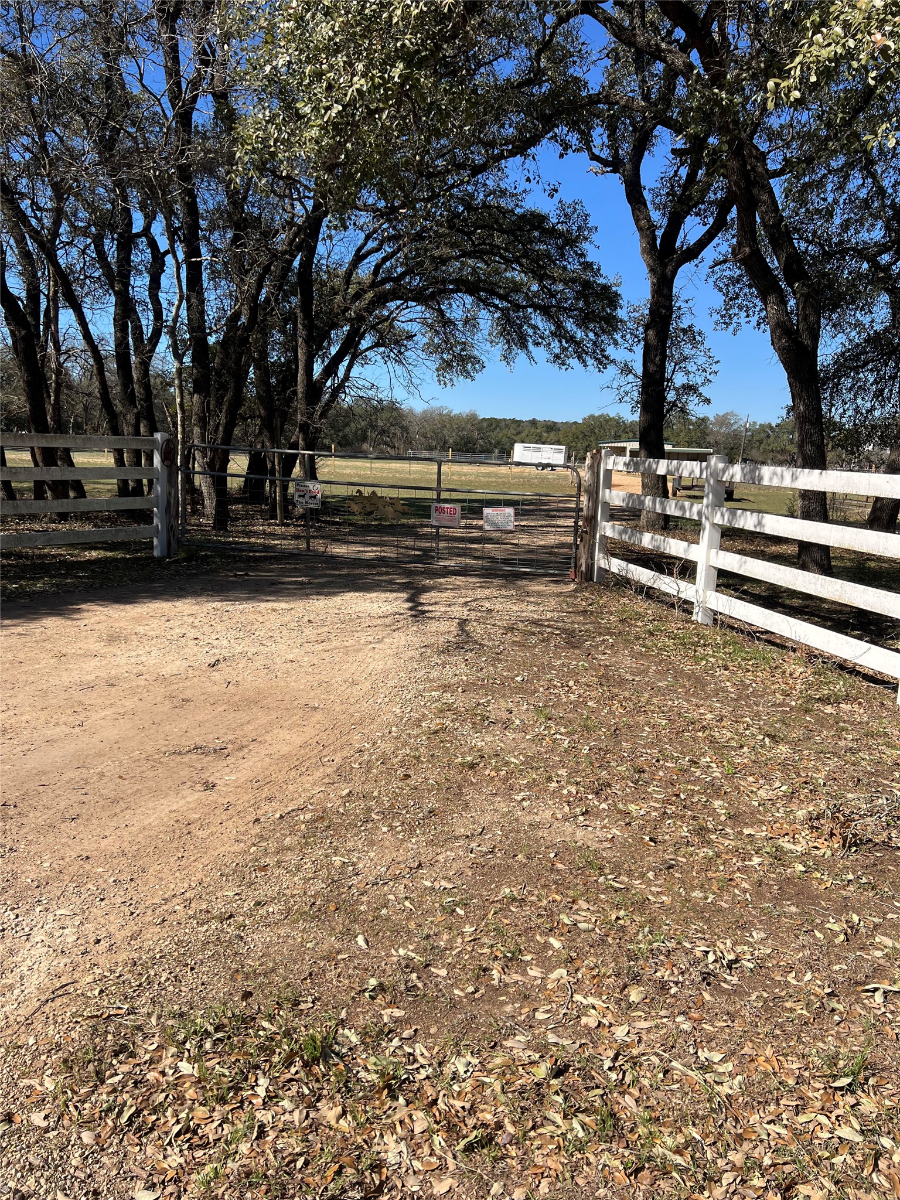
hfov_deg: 53.1
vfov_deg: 67.3
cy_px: 600
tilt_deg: -8.5
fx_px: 901
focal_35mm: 26
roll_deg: -2.1
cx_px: 450
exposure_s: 1/3571
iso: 50
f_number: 1.5
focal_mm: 5.7
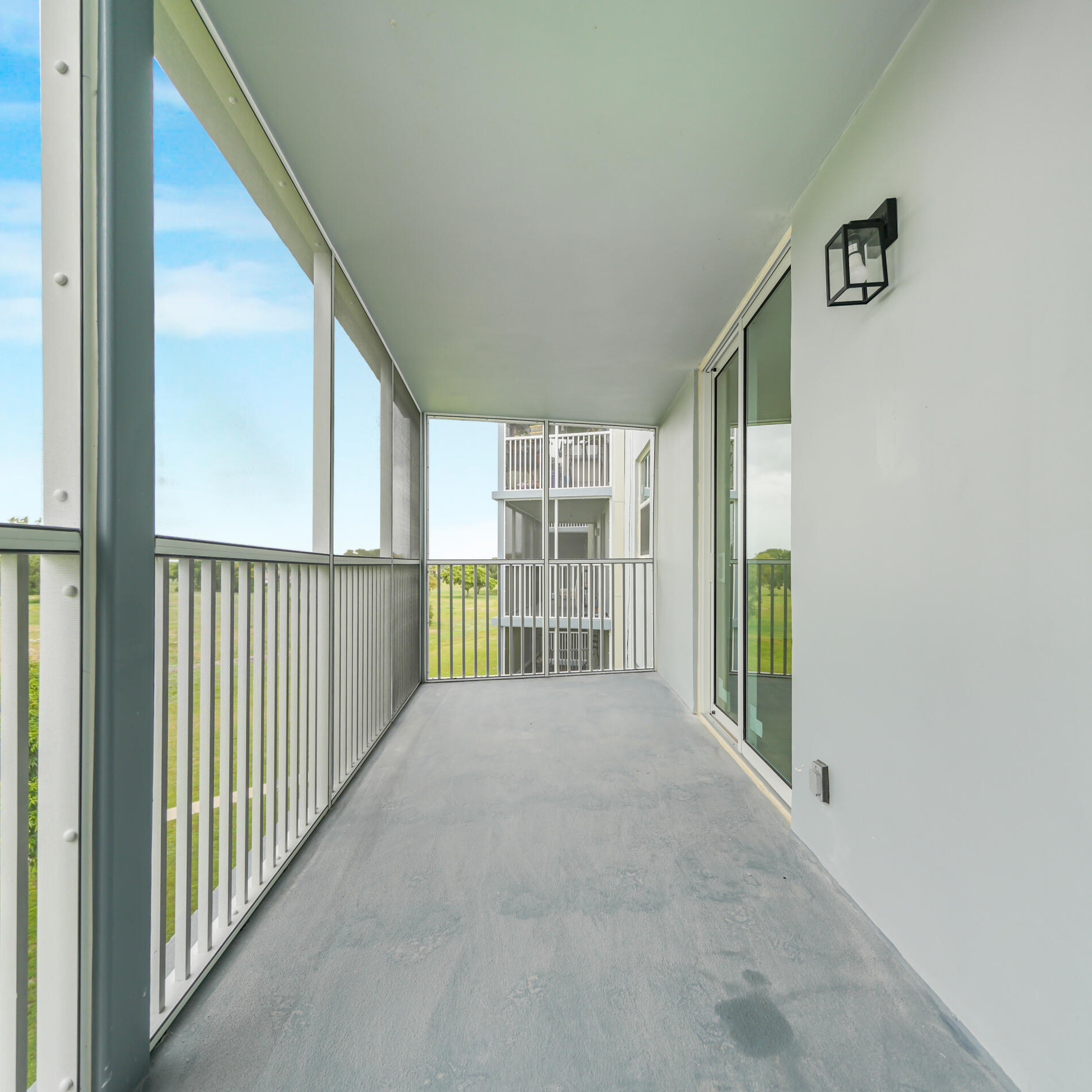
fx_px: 571
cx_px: 561
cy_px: 551
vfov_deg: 87.4
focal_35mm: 16
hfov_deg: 87.4
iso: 125
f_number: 4
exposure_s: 1/160
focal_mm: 12
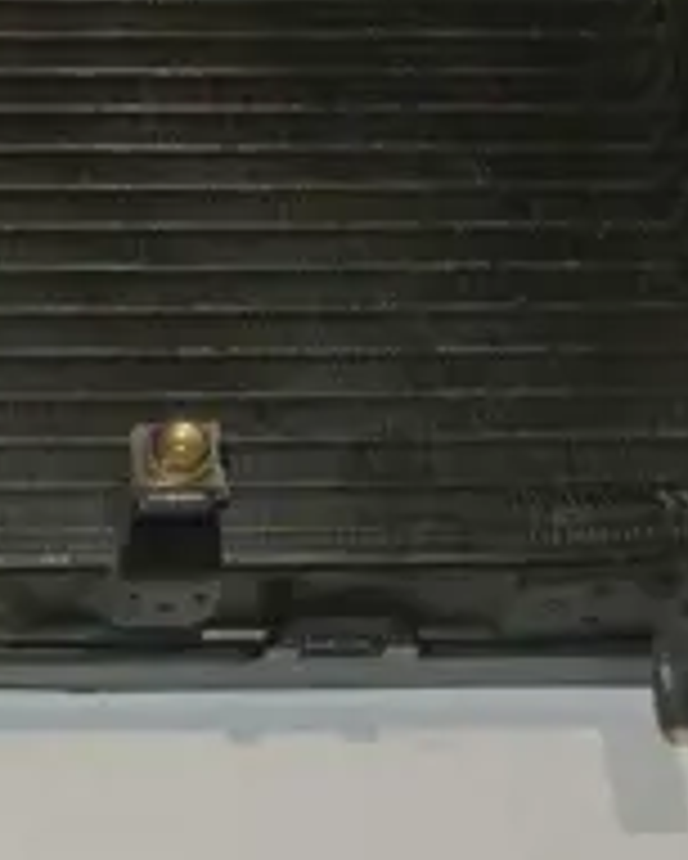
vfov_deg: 16.1
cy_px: 383
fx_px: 3026
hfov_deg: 12.6
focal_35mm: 119
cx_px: -189
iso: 200
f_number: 4.5
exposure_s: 1/60
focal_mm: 16.9
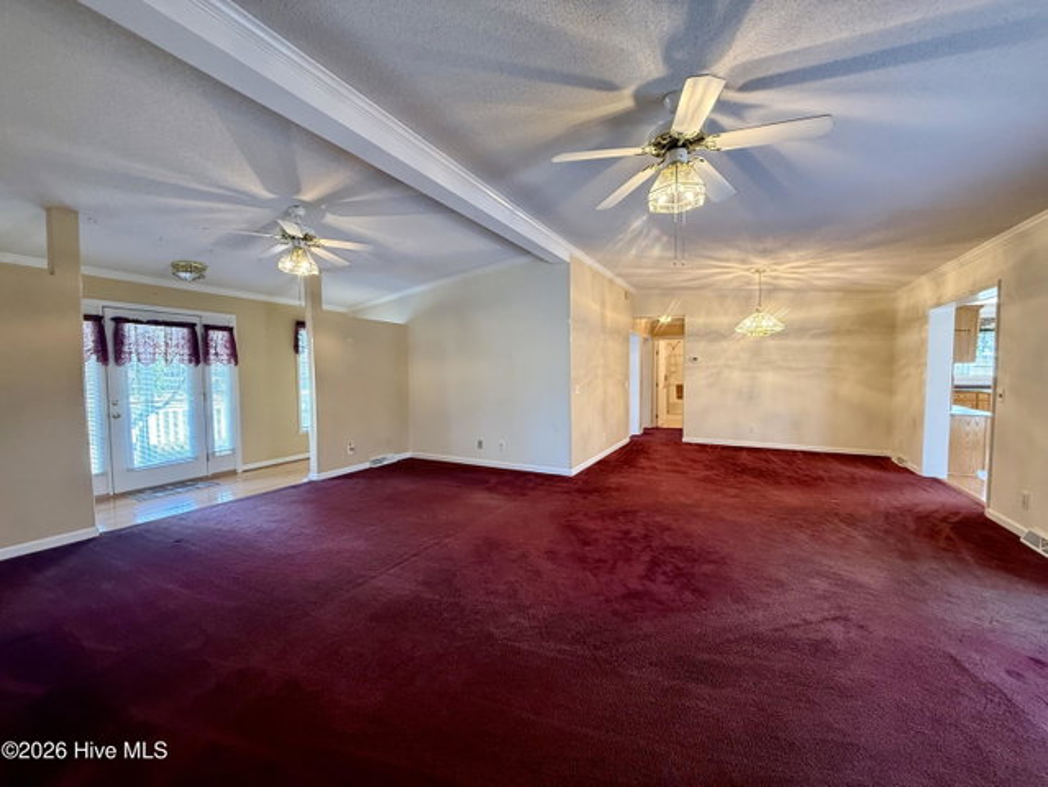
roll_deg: +0.1
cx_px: 524
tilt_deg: -2.2
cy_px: 394
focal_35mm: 14
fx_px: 424
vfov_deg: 85.7
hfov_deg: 102.0
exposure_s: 1/60
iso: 250
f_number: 2.2
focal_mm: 2.22
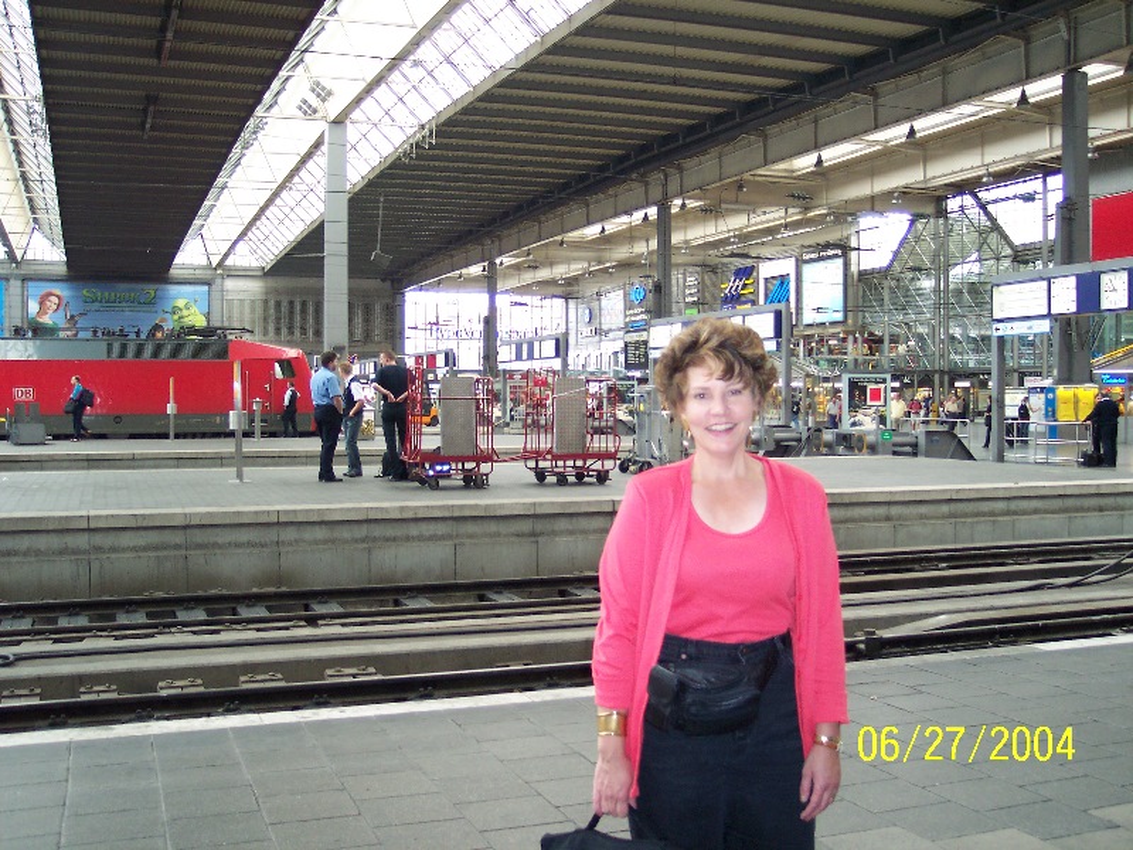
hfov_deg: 49.0
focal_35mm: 38
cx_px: 566
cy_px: 425
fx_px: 1244
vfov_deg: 37.7
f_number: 2.8
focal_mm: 8
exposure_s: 1/30
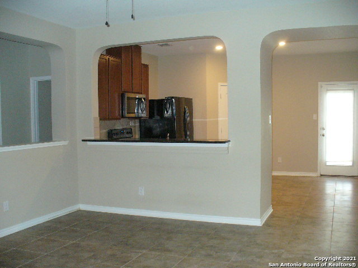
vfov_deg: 38.7
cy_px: 134
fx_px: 383
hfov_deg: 50.1
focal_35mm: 37
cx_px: 179
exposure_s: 1/60
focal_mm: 6.1
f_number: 2.8
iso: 400
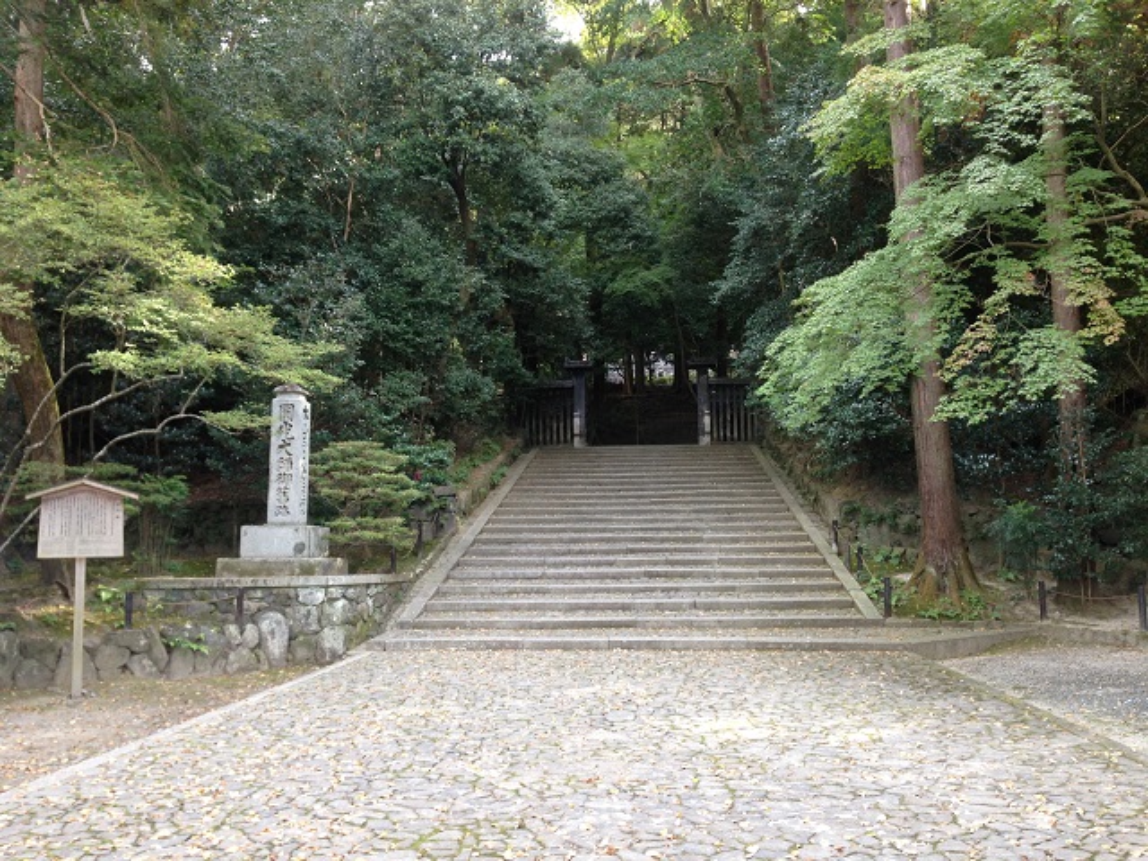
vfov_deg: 42.9
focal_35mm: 33
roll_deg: -0.8
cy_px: 430
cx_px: 574
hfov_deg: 55.4
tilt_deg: +8.0
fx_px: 1094
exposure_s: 1/30
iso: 50
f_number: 2.4
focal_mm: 4.12
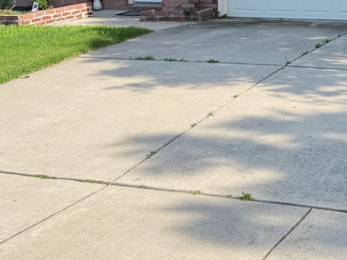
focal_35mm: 68
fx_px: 682
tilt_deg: -2.1
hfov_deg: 28.3
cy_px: -13
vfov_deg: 20.7
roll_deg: +1.0
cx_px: 239
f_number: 1.78
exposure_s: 1/943
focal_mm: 6.76
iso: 80
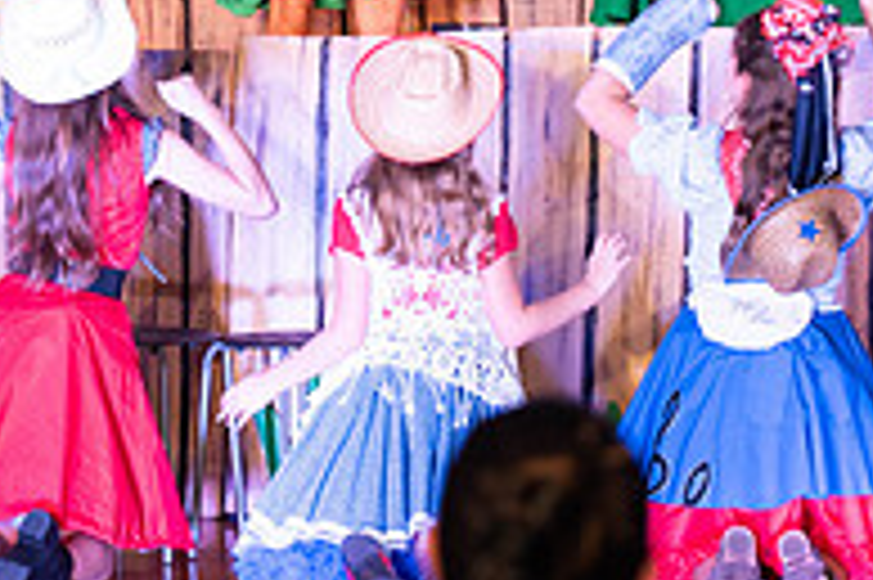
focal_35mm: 293
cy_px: -83
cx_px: 302
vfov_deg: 4.7
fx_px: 7099
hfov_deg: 7.0
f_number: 2.8
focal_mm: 98
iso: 560
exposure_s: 1/100
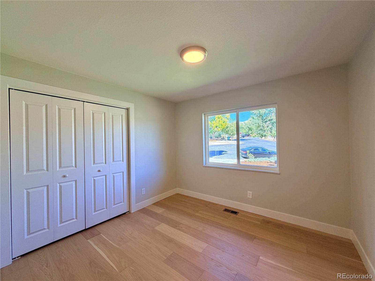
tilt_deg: +0.6
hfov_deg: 102.1
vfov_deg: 85.7
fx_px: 152
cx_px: 188
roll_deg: +1.4
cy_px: 140
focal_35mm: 14
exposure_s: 1/120
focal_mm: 2.22
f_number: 2.2
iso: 160
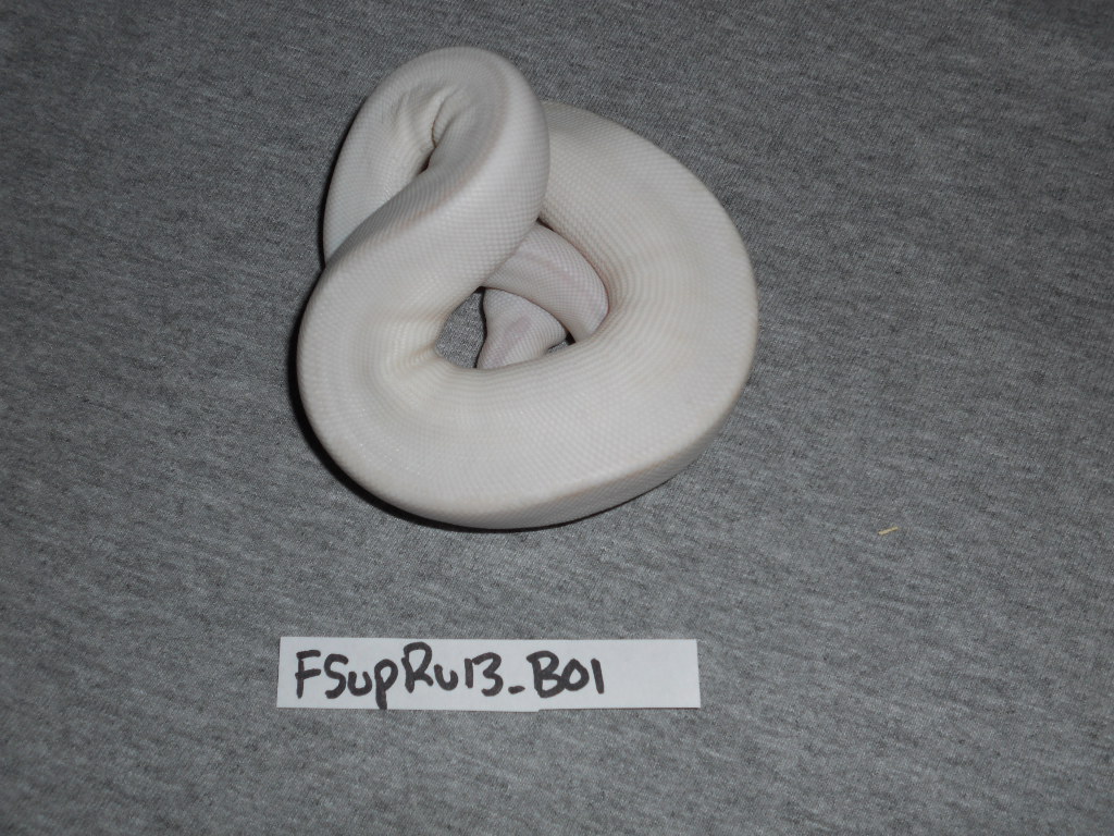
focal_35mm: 32
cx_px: 557
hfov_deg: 56.8
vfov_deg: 44.2
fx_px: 1030
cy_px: 418
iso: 80
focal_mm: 5.8
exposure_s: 1/25
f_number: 8.8
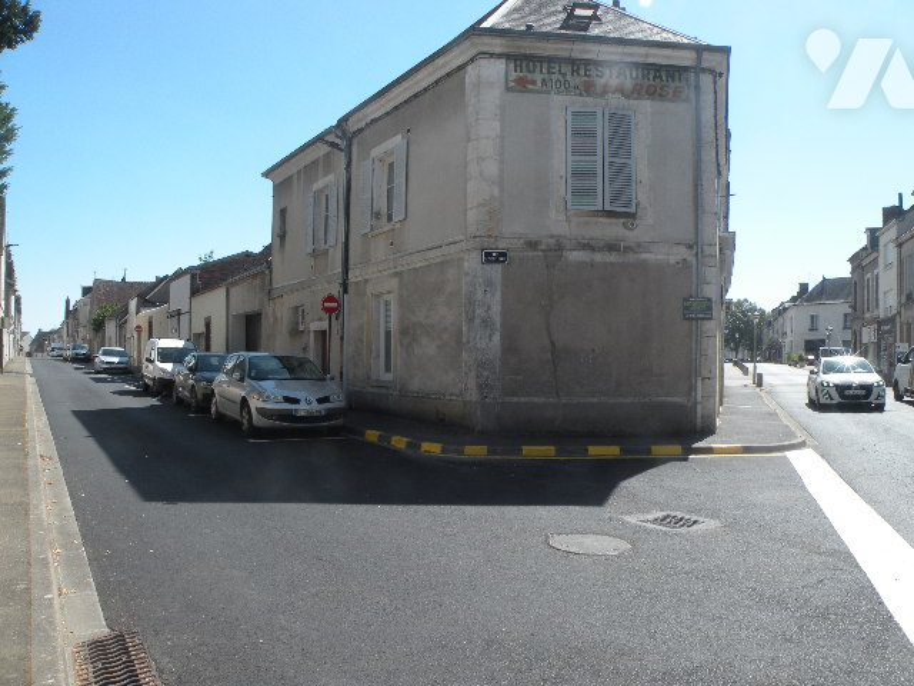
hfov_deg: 65.3
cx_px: 457
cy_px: 343
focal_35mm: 27
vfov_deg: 51.4
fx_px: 713
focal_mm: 4.7
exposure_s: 1/187
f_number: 6.3
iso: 64
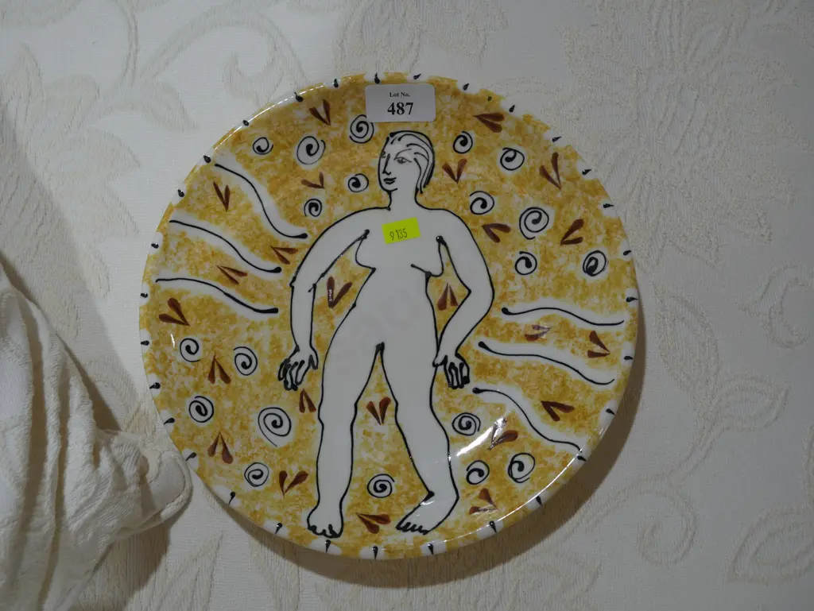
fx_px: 1082
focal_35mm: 46
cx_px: 407
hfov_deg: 41.2
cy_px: 306
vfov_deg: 31.5
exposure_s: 1/125
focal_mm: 23
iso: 200
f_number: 5.1
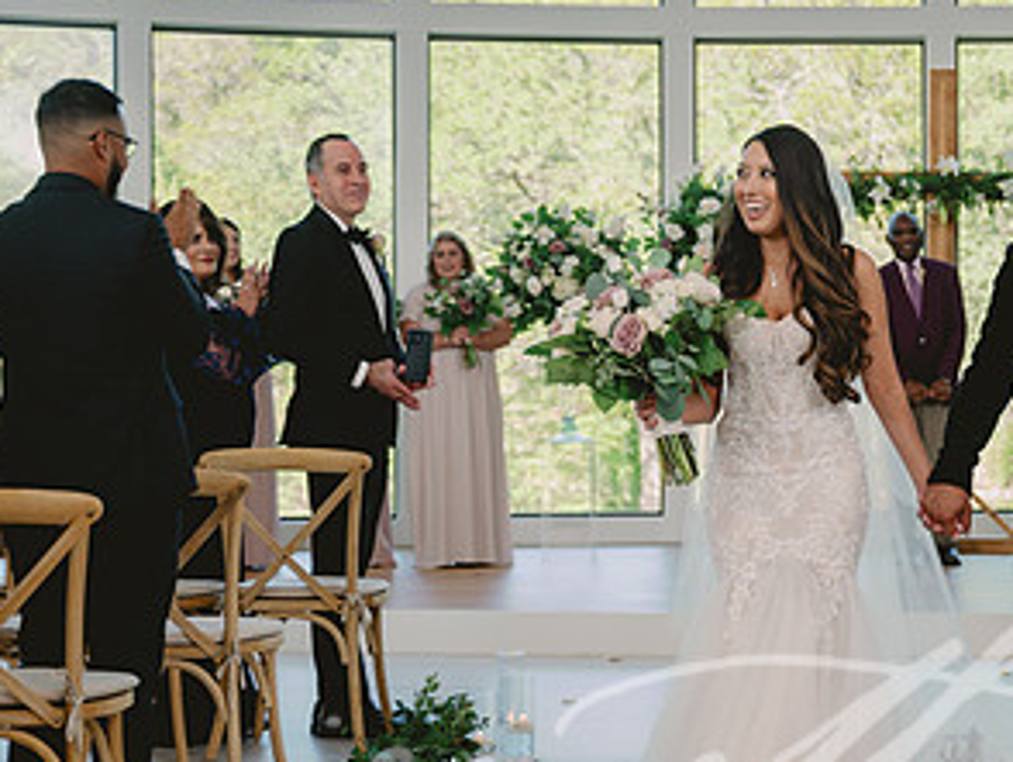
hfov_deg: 21.5
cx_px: 896
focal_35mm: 89
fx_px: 2607
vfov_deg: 16.6
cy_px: 403
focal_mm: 47
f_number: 2.8
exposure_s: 1/200
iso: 125
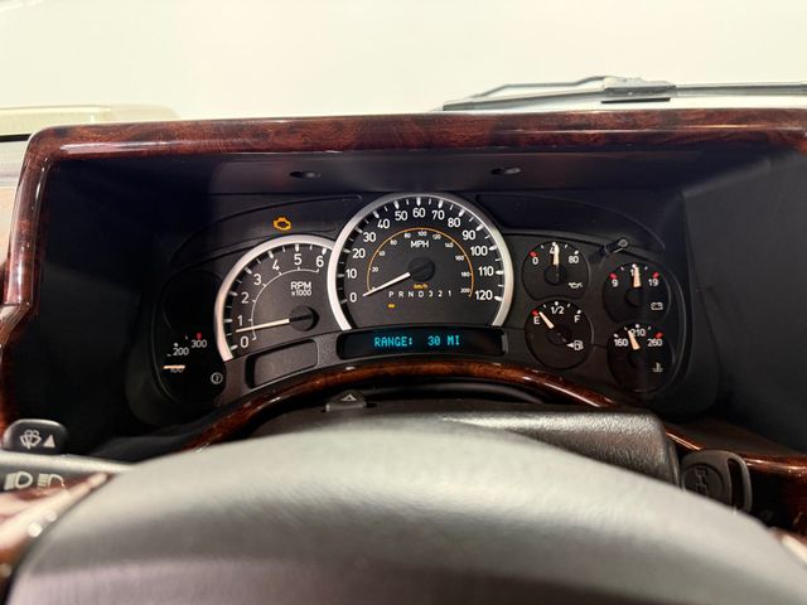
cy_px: 302
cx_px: 404
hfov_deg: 71.6
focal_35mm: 24
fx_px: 560
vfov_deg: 56.8
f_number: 1.78
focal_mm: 6.76
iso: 400
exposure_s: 1/60
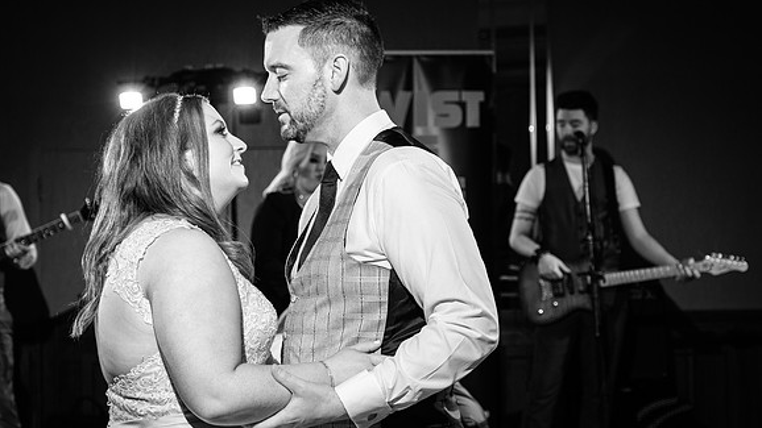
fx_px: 1313
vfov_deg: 18.5
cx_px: 367
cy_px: 220
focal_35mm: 65
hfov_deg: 32.4
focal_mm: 37.6
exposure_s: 1/160
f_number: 2.8
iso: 640
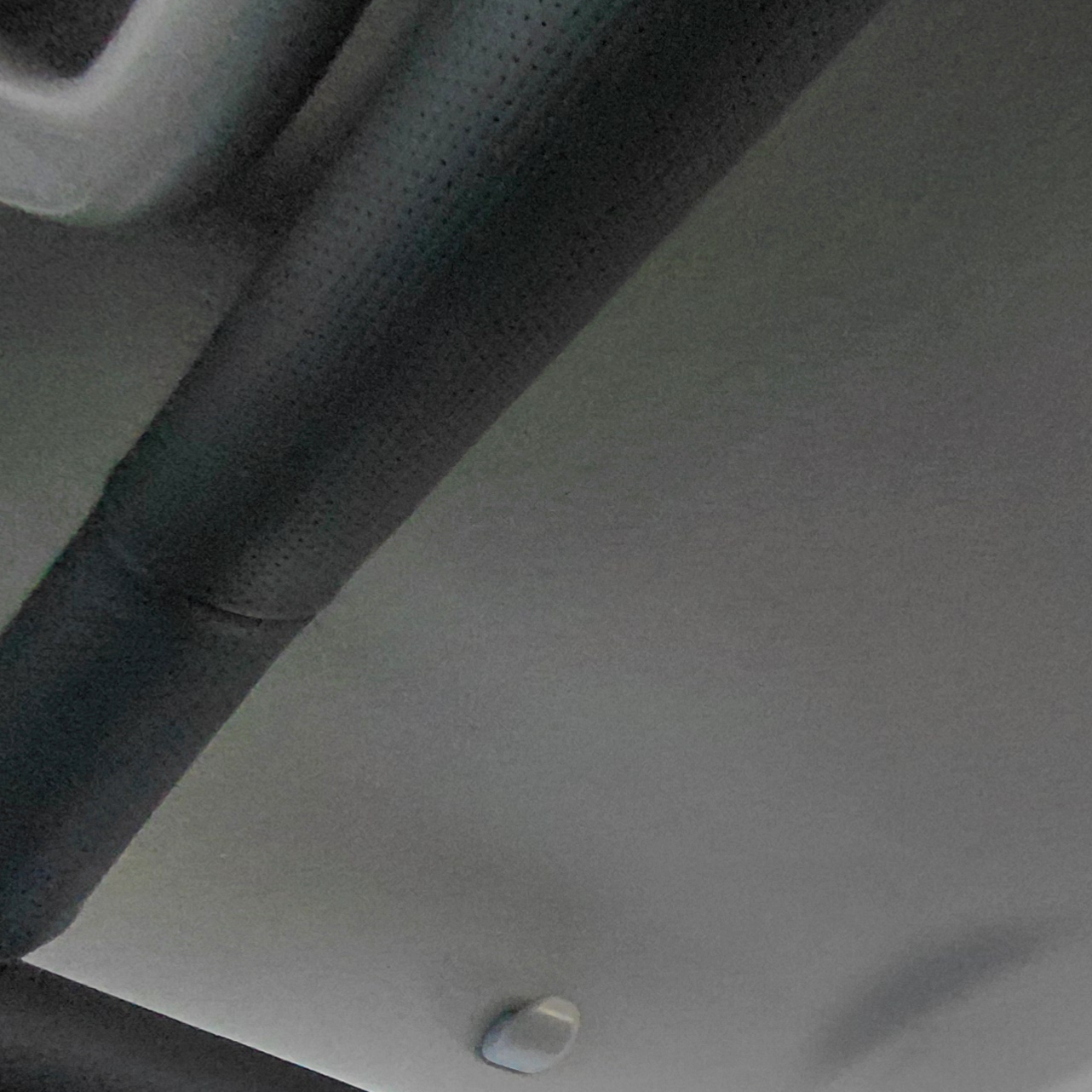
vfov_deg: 41.8
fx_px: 1285
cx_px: 1322
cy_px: 1009
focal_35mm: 36
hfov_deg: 35.7
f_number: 2.2
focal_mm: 1.64
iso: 100
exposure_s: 1/60
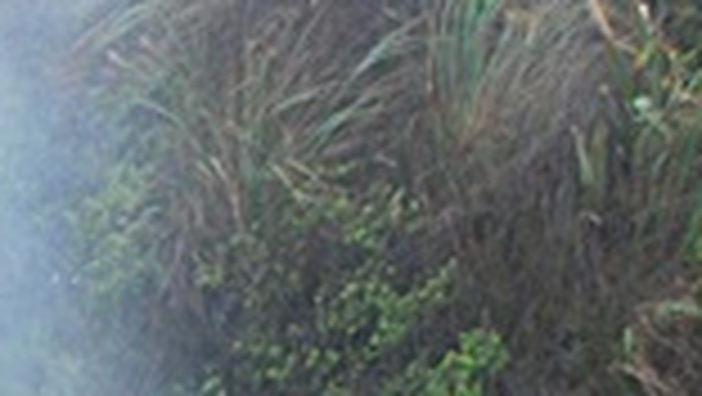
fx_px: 5266
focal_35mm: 283
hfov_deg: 7.2
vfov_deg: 4.2
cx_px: -860
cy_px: 1170
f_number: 5.6
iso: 400
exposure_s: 1/160
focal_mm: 35
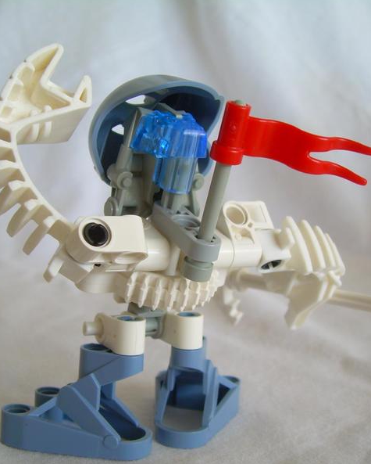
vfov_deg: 37.3
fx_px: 686
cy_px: 232
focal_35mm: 50
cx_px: 155
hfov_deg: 30.2
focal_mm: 6.3
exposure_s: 1/23.2
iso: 50
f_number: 2.8
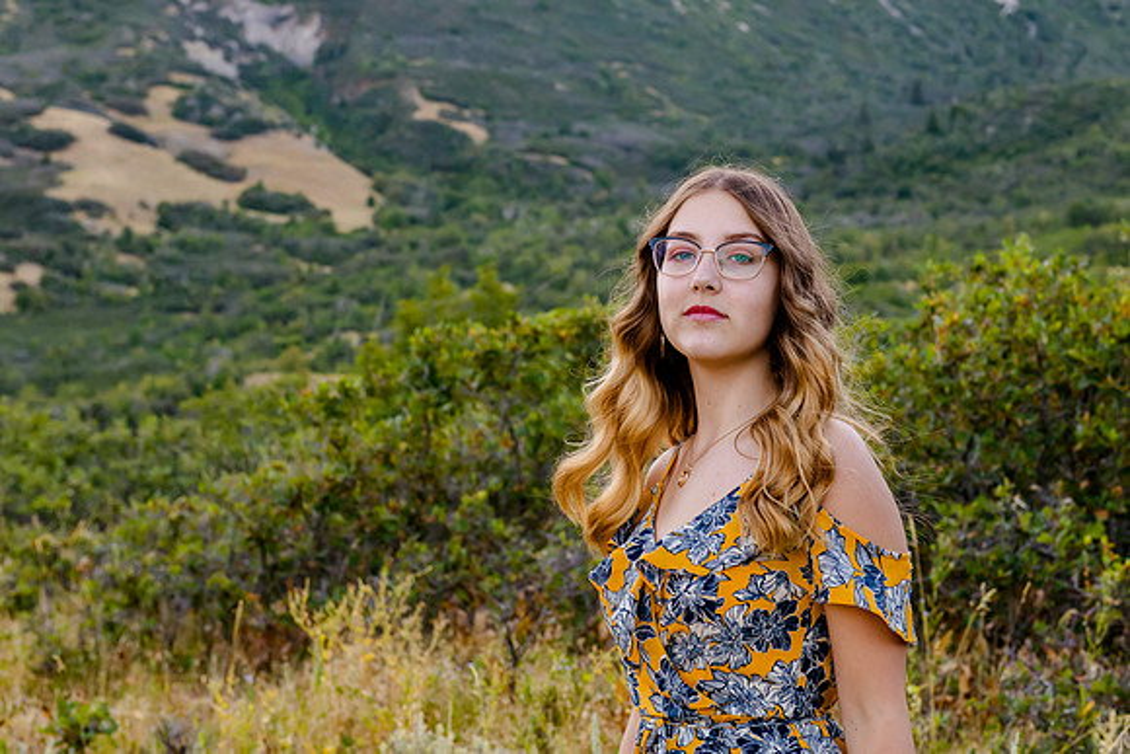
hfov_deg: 25.8
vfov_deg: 17.3
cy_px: 276
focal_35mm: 79
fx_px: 2469
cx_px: 640
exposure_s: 1/200
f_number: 7.1
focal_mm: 62
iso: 800
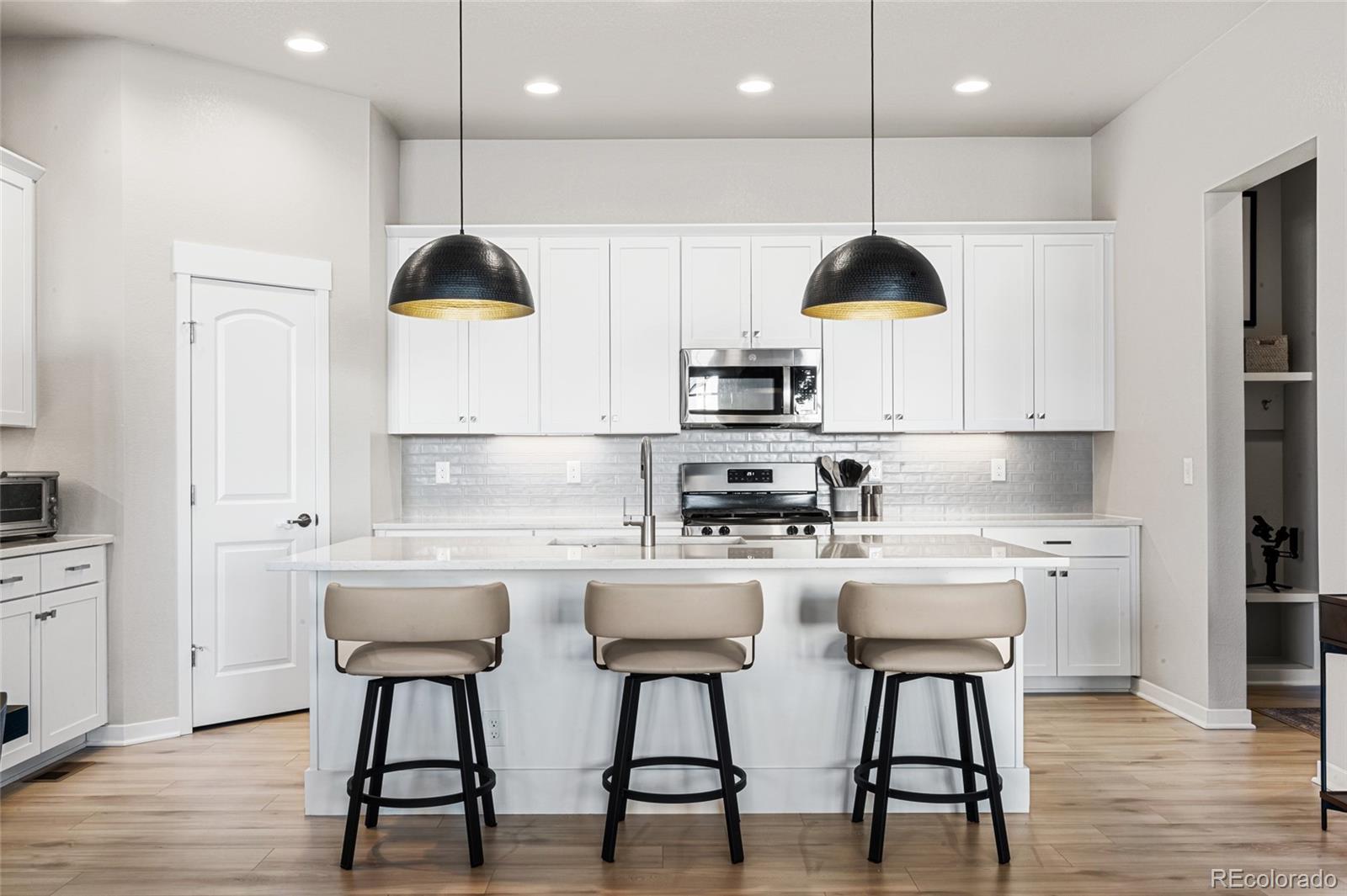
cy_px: 448
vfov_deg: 44.2
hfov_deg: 62.8
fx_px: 1103
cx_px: 674
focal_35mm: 30
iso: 200
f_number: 22
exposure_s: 3.2
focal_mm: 29.5
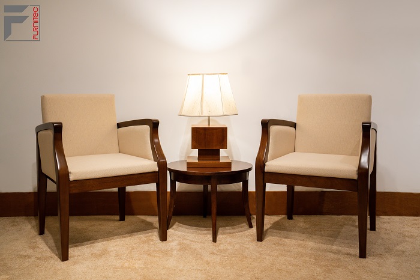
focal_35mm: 41
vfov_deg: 32.6
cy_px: 140
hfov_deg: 47.4
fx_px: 478
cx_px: 210
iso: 2000
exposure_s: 1/125
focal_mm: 41
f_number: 5
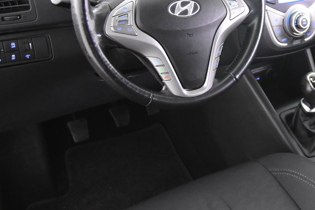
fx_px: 490
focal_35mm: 56
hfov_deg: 34.9
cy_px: 35
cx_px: 234
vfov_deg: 23.7
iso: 3600
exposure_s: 1/30
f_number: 2.8
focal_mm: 20
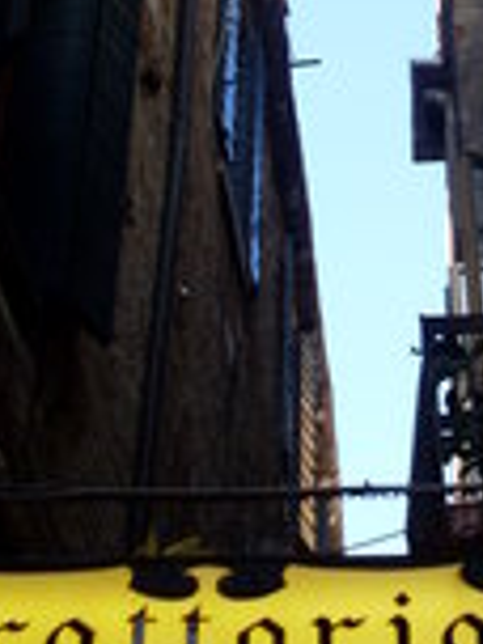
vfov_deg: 19.3
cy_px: 59
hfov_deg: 14.6
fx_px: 1860
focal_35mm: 100
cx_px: 445
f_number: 2.8
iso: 80
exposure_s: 1/350
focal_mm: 6.3
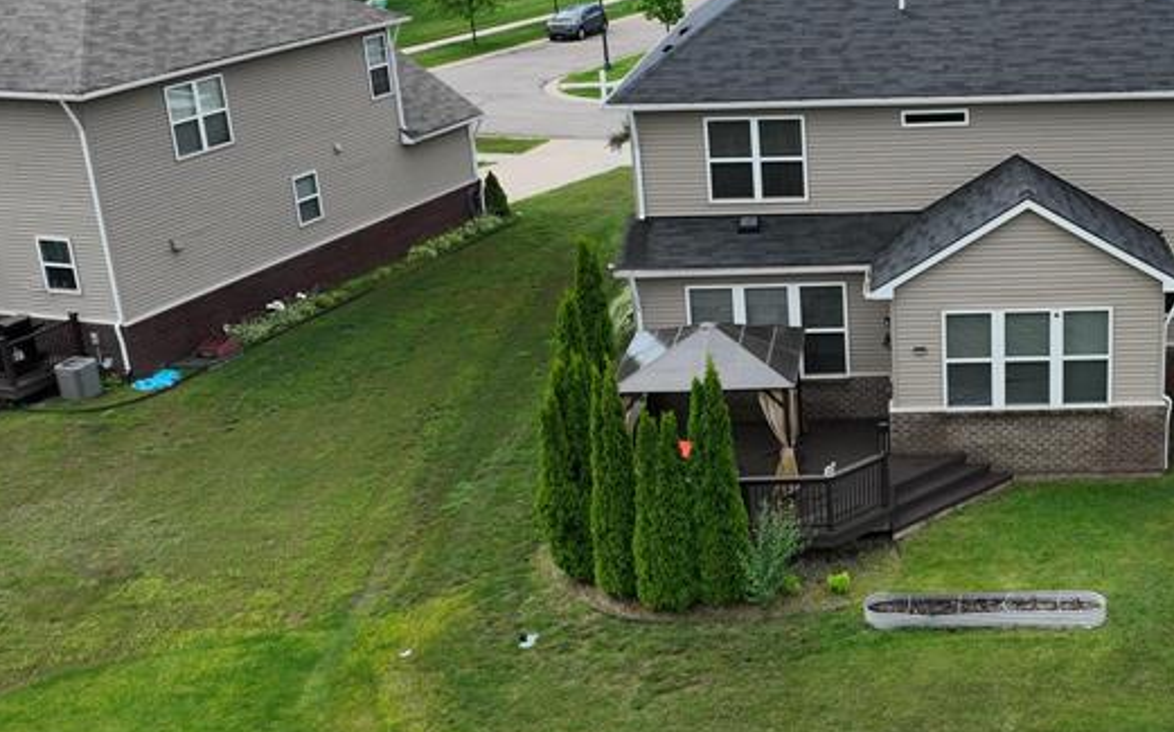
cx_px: 928
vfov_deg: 25.8
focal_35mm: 50
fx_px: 1599
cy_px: 395
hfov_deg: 38.9
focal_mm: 12.29
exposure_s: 1/1600
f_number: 2.8
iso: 200
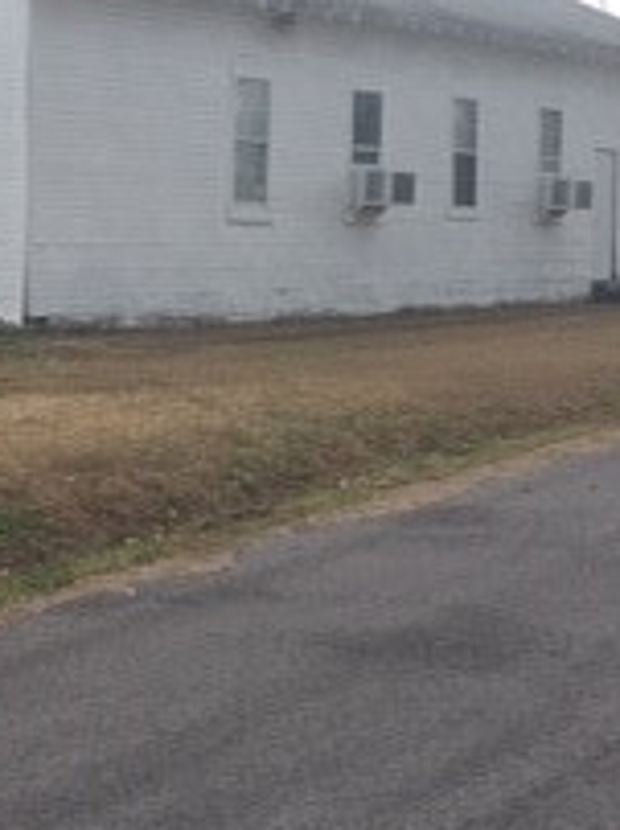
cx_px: 8
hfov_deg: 15.7
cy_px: 230
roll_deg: -1.3
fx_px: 2202
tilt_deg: -1.6
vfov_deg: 21.2
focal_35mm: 92
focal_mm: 4.15
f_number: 2.2
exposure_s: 1/493
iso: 25
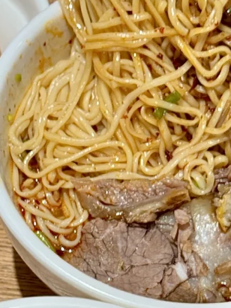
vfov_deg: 13.6
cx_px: 36
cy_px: 352
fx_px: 1264
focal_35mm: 142
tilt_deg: -62.6
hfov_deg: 10.4
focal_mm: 6.76
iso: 80
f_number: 1.78
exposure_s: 1/100
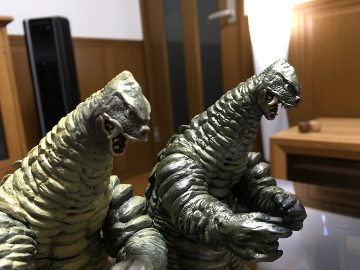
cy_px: 135
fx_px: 302
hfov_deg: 61.7
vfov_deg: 48.2
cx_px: 180
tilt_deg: -10.8
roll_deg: +5.3
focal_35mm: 29
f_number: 2.2
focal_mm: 4.15
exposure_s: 1/15
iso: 64
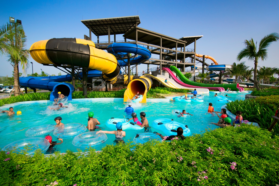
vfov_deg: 77.2
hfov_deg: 100.4
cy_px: 93
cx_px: 140
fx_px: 116
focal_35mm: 15
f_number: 5.6
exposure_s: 1/800
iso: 400
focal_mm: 10
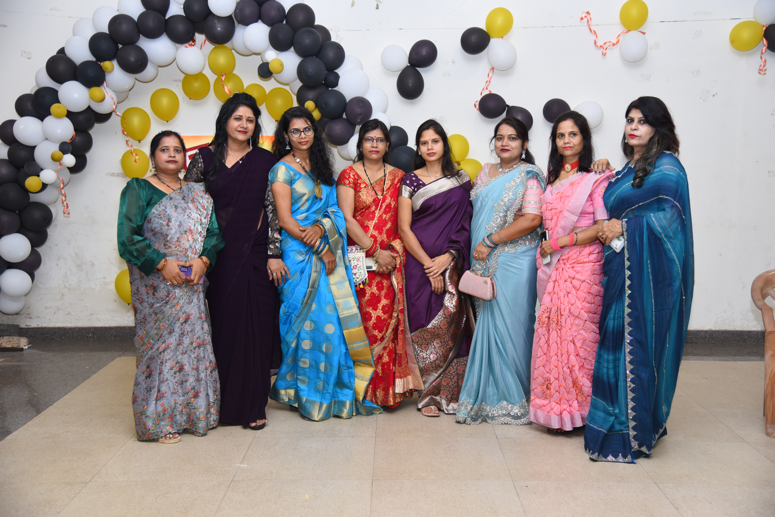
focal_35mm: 44
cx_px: 388
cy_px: 258
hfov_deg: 44.5
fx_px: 948
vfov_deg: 30.5
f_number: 4
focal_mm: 44
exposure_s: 1/200
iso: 500
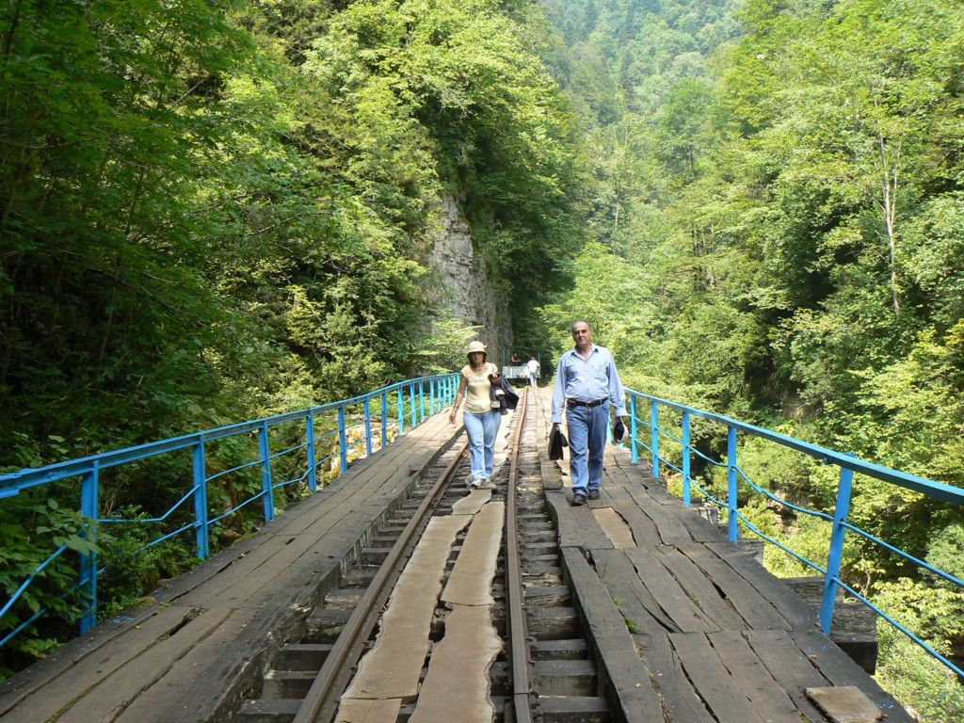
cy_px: 362
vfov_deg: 39.7
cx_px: 482
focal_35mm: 36
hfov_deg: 51.4
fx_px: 1003
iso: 80
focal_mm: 6
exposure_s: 1/100
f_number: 5.6
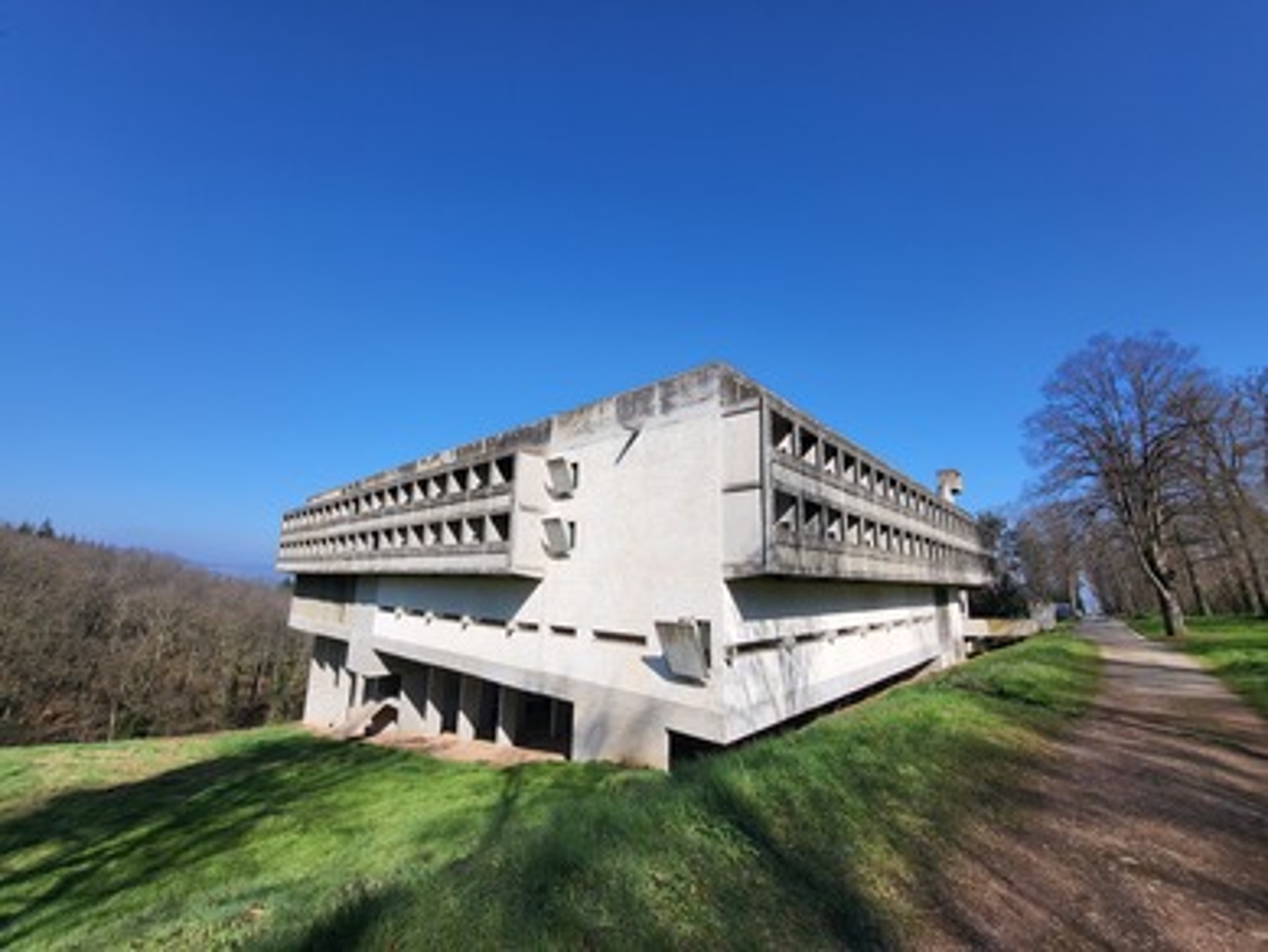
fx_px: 476
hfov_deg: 106.2
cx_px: 634
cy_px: 476
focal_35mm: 13
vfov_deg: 89.9
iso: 32
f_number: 2.2
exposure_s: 1/1186
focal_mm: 1.74
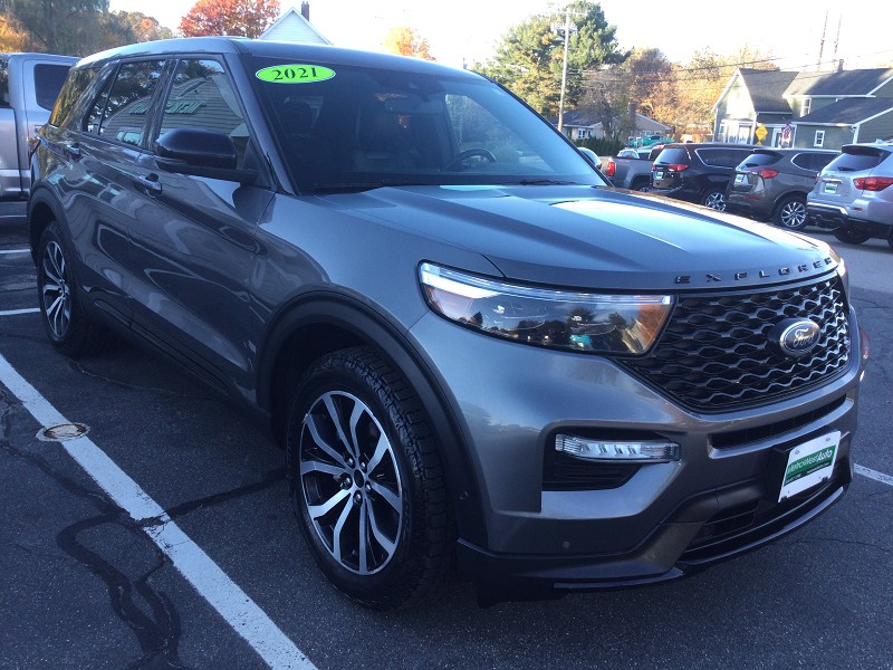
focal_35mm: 31
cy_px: 335
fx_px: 800
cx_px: 446
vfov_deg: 45.4
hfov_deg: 58.4
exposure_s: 1/120
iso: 32
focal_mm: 3.3
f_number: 2.4
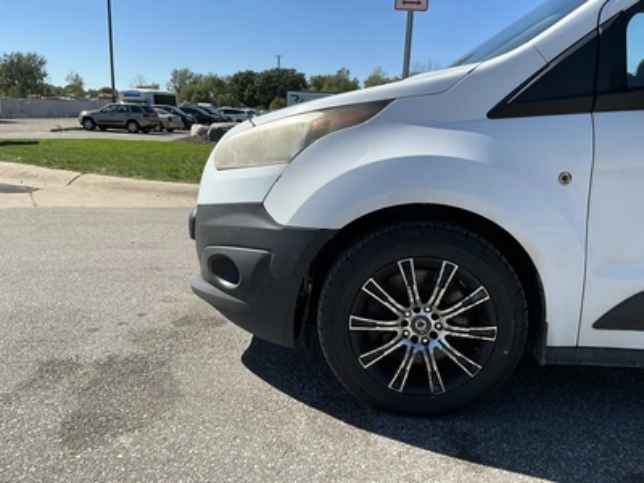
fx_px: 521
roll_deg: -1.9
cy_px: 242
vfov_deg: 49.7
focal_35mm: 28
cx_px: 322
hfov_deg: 63.4
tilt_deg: -12.5
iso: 25
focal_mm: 3
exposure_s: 1/1912
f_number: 1.8
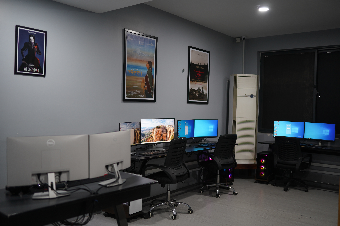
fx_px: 331
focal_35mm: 35
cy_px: 113
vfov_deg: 37.9
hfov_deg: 54.4
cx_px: 170
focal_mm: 35
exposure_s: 1/40
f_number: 1.4
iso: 125
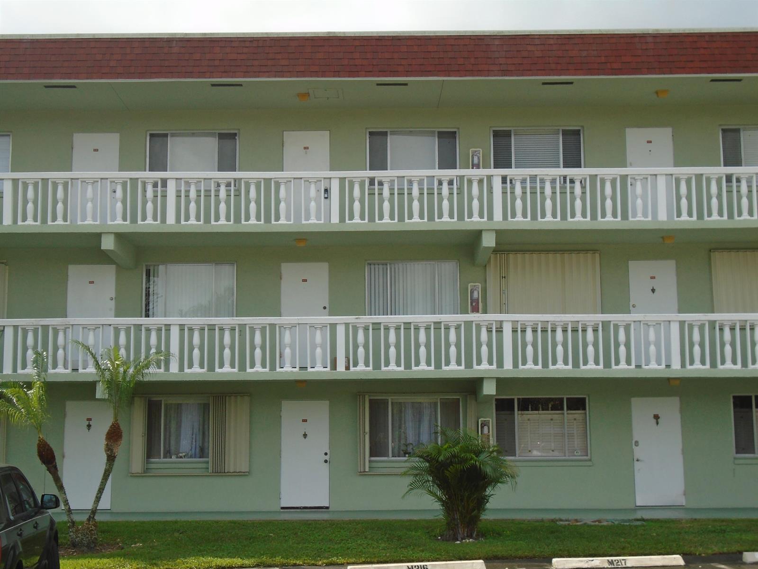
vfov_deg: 29.7
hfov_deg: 38.9
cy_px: 284
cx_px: 379
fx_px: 1073
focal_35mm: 49
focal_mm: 8.7
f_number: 4.5
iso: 100
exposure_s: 1/400
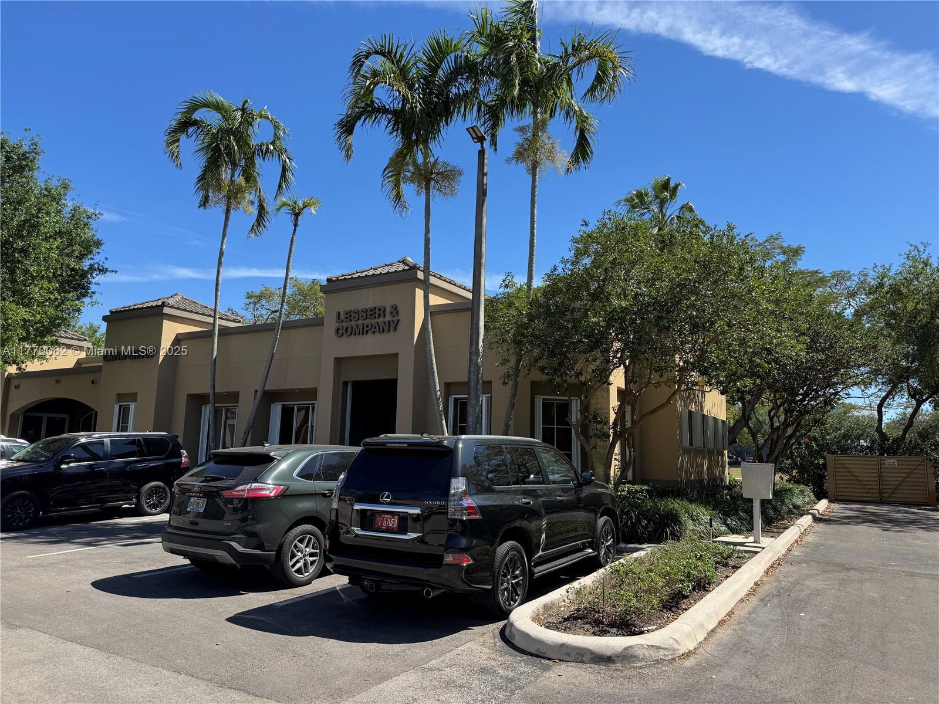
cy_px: 352
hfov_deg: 71.6
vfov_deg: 56.8
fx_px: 651
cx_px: 470
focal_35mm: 24
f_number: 1.78
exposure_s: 1/2415
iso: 80
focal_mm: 6.76
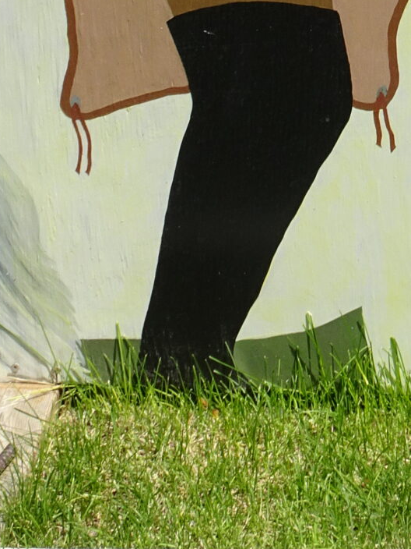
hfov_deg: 11.2
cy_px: -423
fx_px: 2074
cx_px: 462
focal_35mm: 131
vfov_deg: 13.6
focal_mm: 6.17
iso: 80
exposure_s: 1/640
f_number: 4
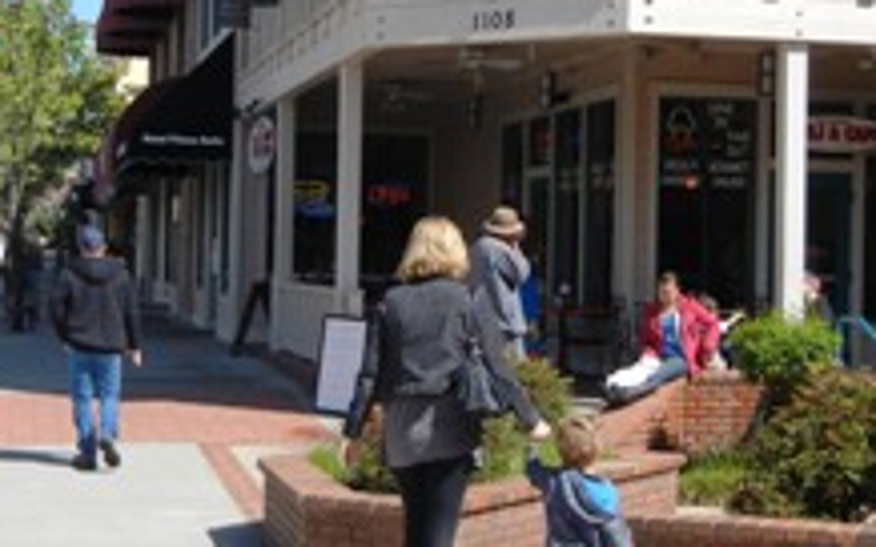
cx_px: 406
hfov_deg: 27.1
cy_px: 249
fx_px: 1813
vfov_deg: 17.1
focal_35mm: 76
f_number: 7
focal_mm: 5.4
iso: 160
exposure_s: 1/307
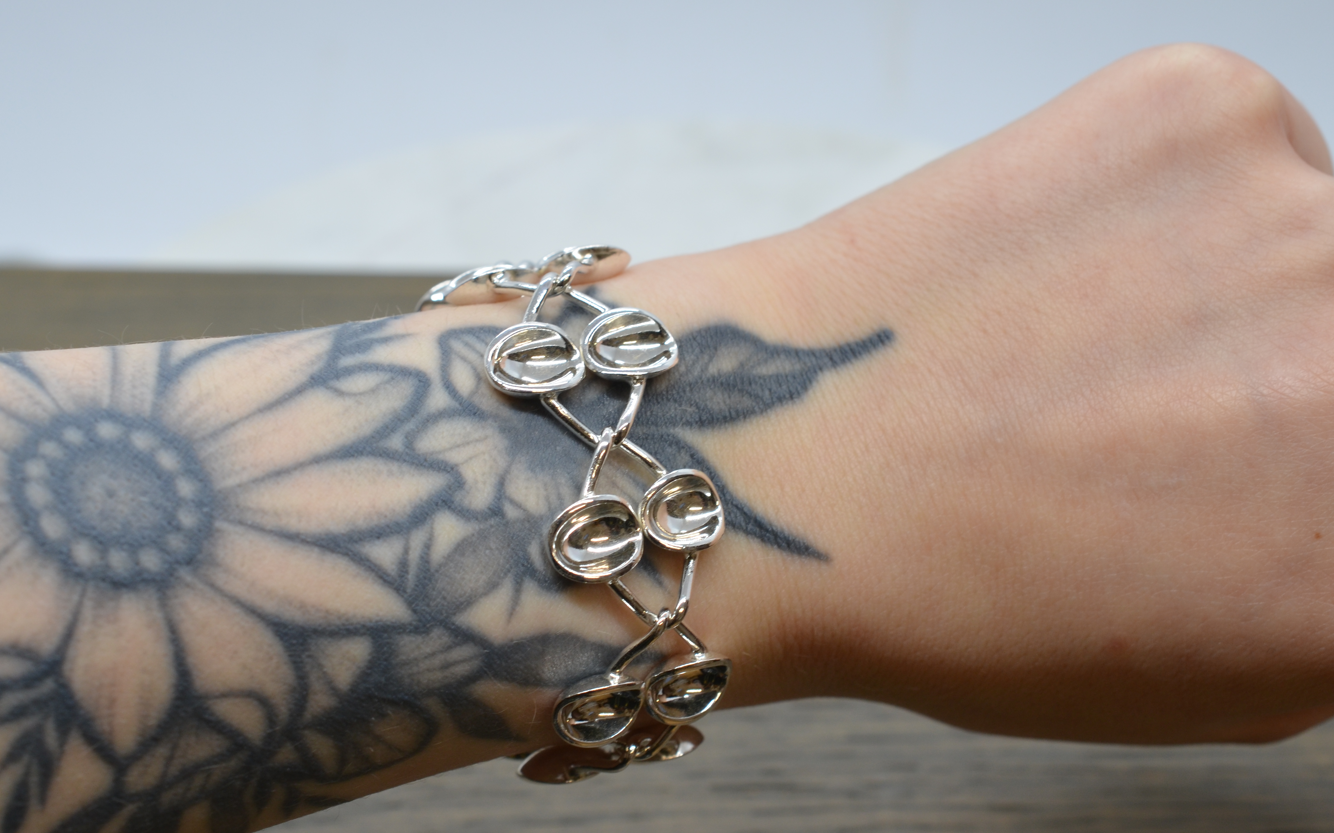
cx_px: 610
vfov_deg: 19.4
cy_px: 457
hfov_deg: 30.6
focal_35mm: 67
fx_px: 2436
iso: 250
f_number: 8
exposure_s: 1/60
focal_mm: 40
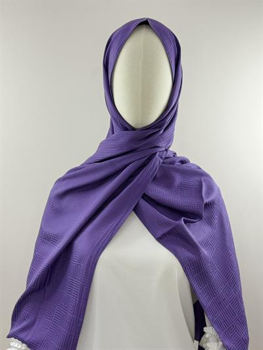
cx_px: 132
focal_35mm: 48
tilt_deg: +1.1
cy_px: 175
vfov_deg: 39.6
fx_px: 486
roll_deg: -0.5
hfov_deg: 30.3
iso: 80
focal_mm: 6.76
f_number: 1.78
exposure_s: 1/50
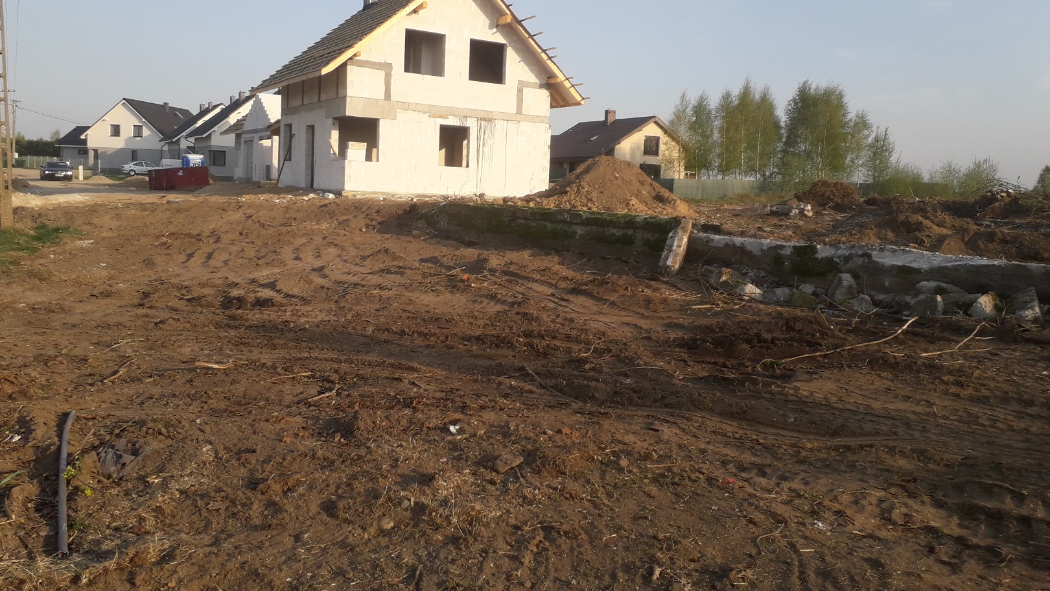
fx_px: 835
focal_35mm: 30
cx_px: 533
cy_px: 228
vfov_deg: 38.7
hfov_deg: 64.3
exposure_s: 1/894
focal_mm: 3.6
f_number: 1.9
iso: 40
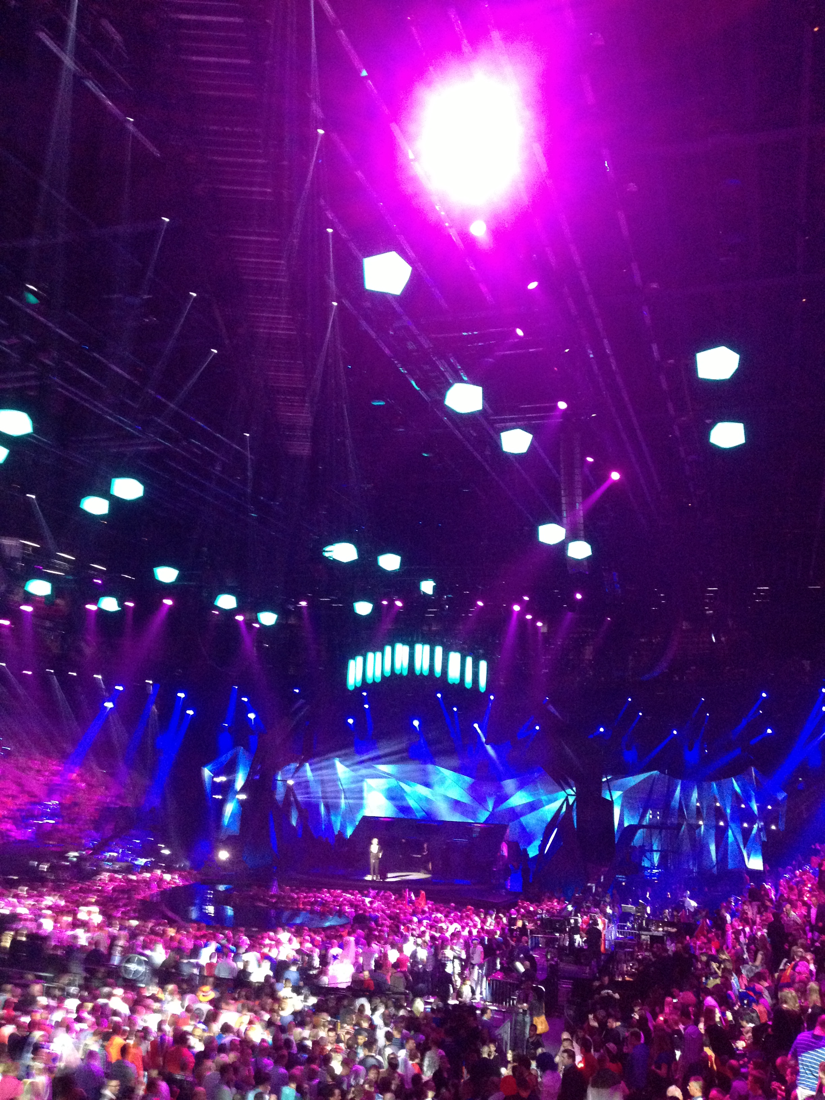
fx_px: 1112
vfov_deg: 52.6
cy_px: 550
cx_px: 412
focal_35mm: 35
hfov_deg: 40.7
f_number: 2.4
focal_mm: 4.28
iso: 400
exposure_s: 1/17
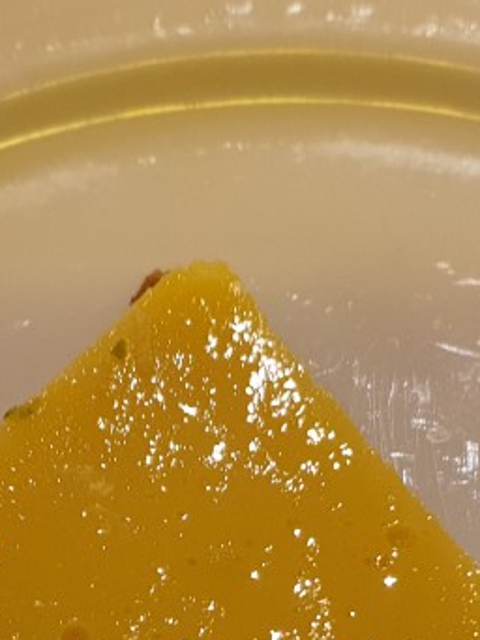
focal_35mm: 78
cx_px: 231
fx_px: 1441
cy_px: 559
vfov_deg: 24.4
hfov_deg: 18.9
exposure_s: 1/20
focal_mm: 4.3
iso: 320
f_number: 1.5
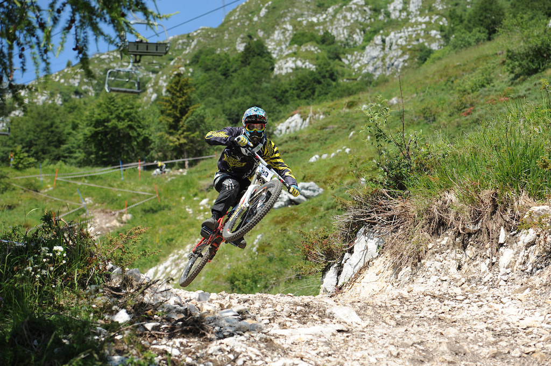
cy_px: 183
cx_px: 276
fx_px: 1254
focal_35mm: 82
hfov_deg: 24.8
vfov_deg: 16.6
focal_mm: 82
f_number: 4.5
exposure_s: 1/1250
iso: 200
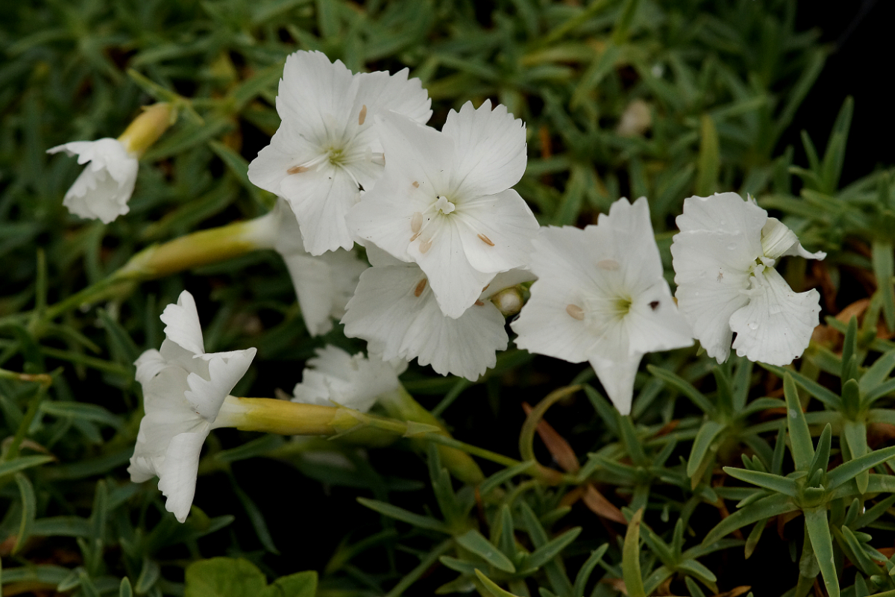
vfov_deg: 9.1
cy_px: 298
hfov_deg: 13.7
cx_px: 448
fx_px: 3729
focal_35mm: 150
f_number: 8
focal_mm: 100
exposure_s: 1/160
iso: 640
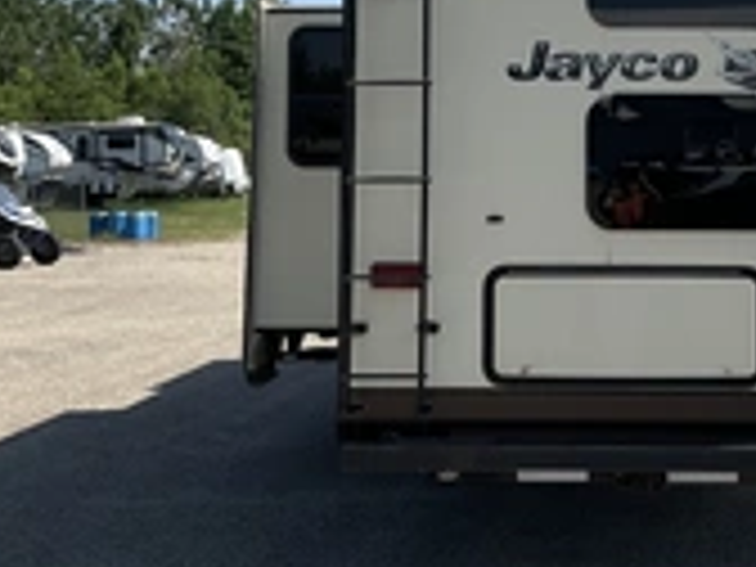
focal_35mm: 69
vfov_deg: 21.0
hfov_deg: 27.6
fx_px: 1507
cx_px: 612
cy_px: 104
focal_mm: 3
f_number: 1.8
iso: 25
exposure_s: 1/2227
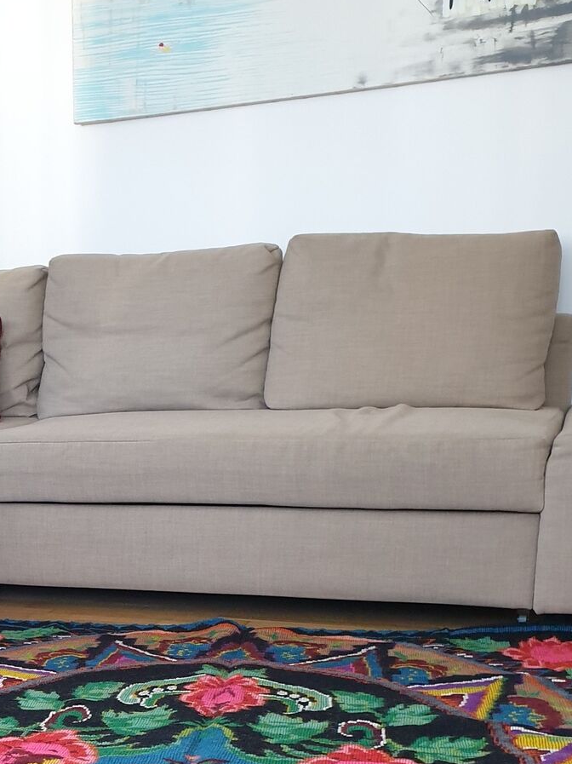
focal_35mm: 58
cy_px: 746
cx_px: -29
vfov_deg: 31.0
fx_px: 1279
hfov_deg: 23.9
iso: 250
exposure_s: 1/33
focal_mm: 4.3
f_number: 2.4
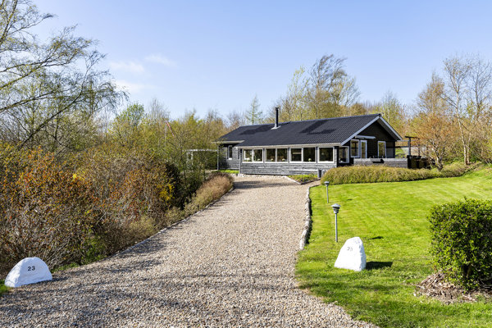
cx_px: 246
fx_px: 400
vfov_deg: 44.6
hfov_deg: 63.2
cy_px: 164
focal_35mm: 29
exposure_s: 1/400
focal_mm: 19.5
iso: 200
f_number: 7.1
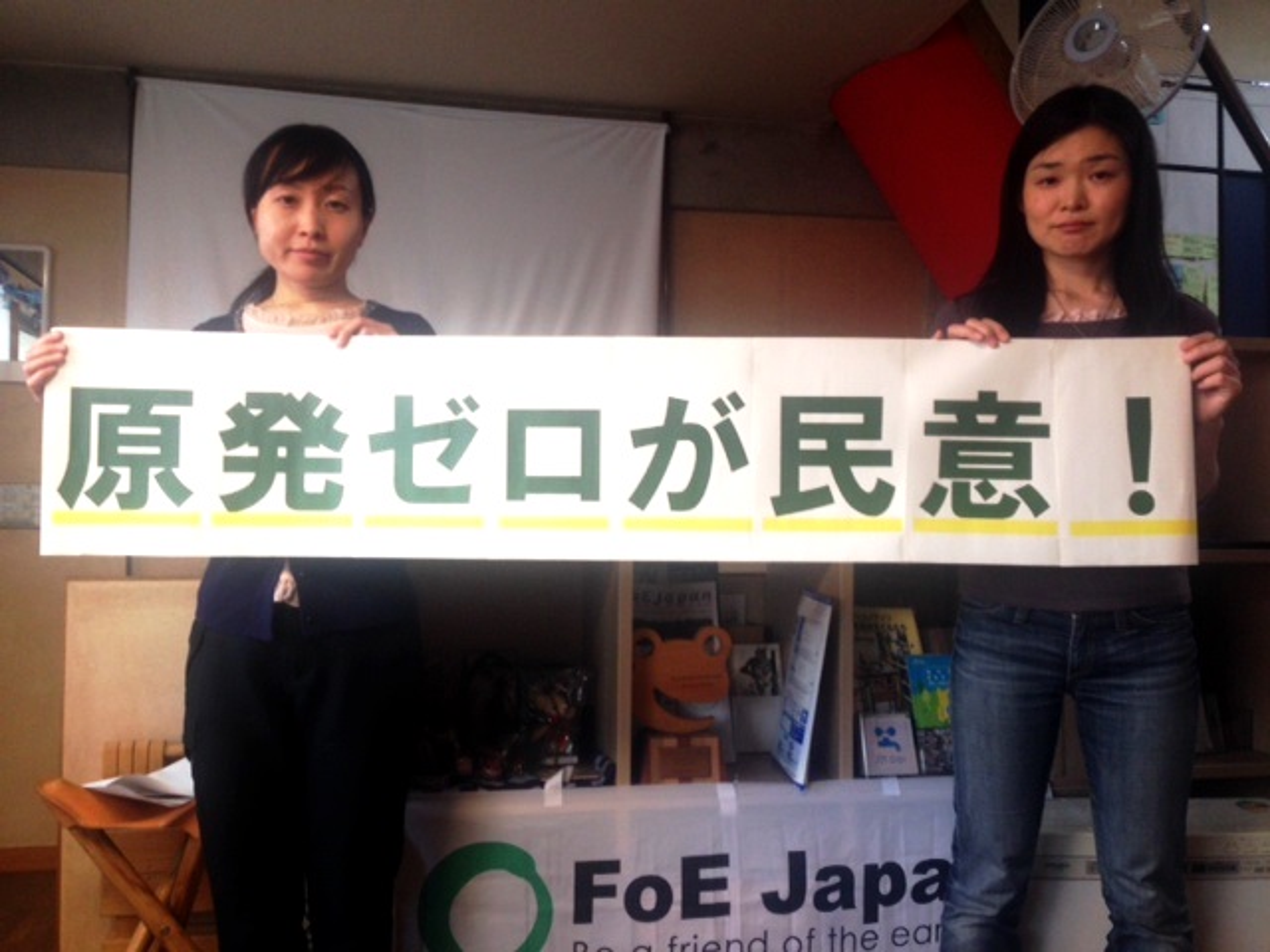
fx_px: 1211
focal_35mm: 33
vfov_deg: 42.9
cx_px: 635
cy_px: 476
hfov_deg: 55.4
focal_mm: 4.12
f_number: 2.4
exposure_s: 1/20
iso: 50
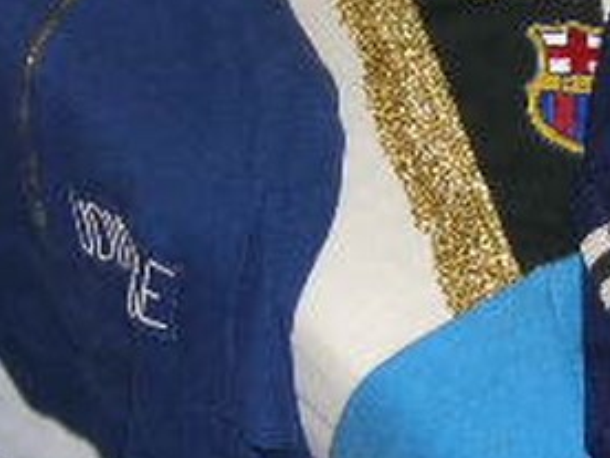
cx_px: 570
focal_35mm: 123
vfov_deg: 12.0
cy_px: 179
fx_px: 2167
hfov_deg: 15.8
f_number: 2.9
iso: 50
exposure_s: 1/60.1
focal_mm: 5.7
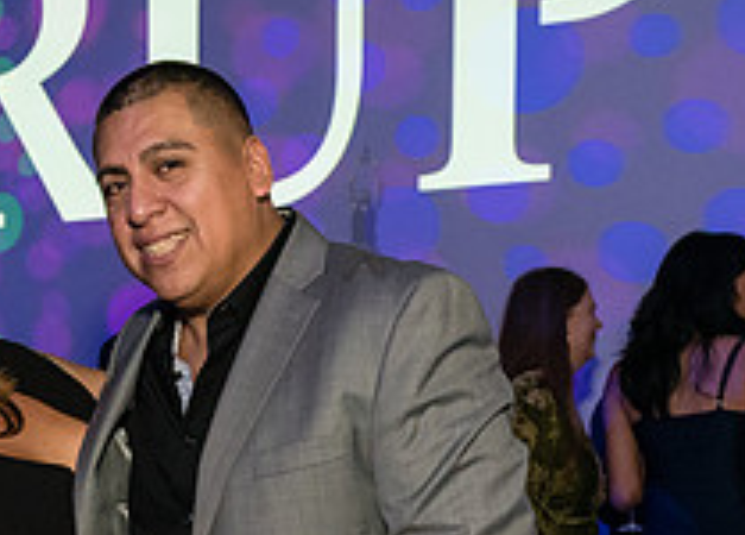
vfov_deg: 17.6
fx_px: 1674
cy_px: 563
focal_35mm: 79
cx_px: 141
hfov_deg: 24.7
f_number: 4.5
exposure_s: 1/160
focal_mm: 24
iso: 5000
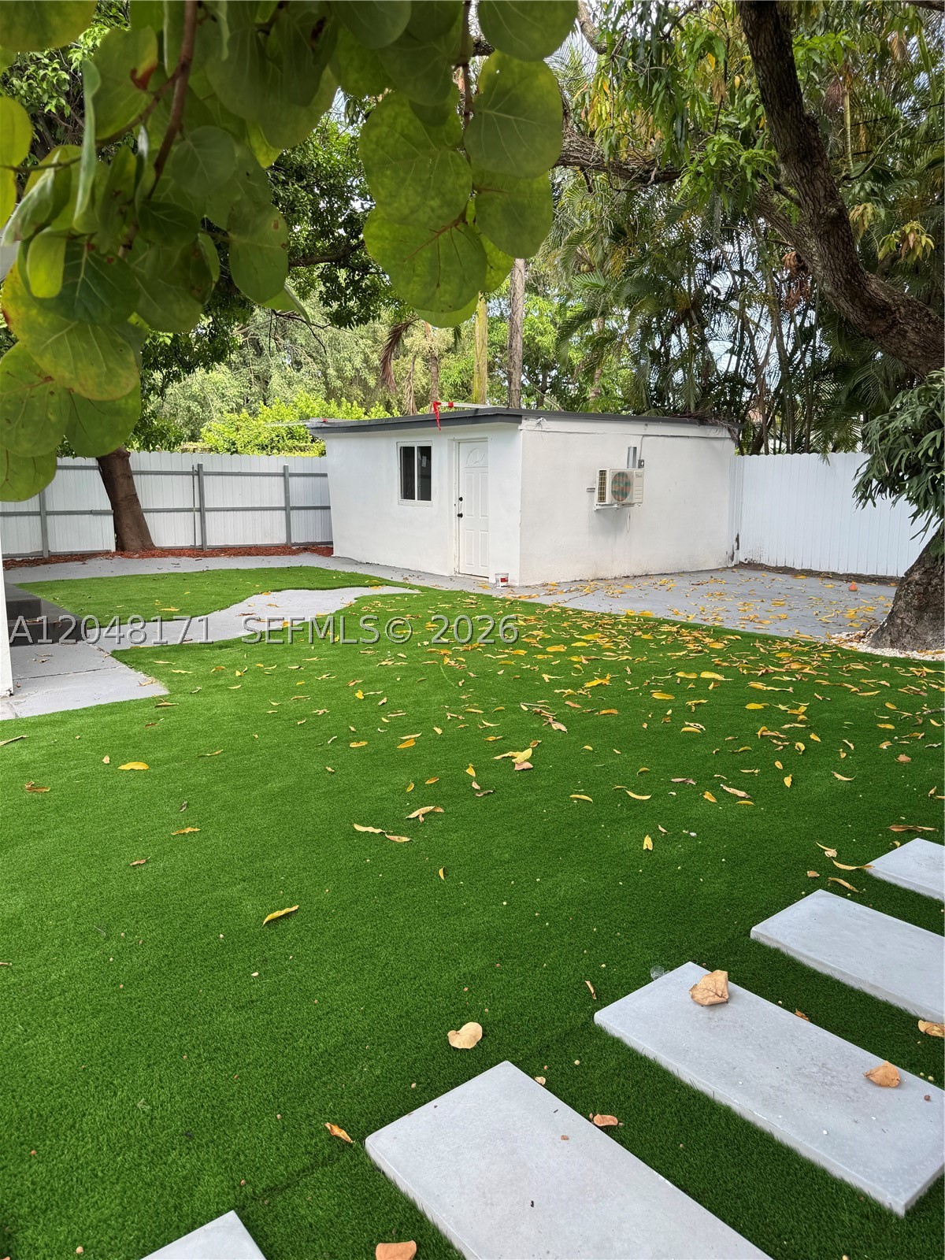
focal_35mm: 24
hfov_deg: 56.8
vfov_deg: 71.6
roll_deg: +0.6
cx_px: 472
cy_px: 630
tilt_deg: -11.3
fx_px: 874
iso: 80
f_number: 1.78
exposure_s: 1/372
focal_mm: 6.76
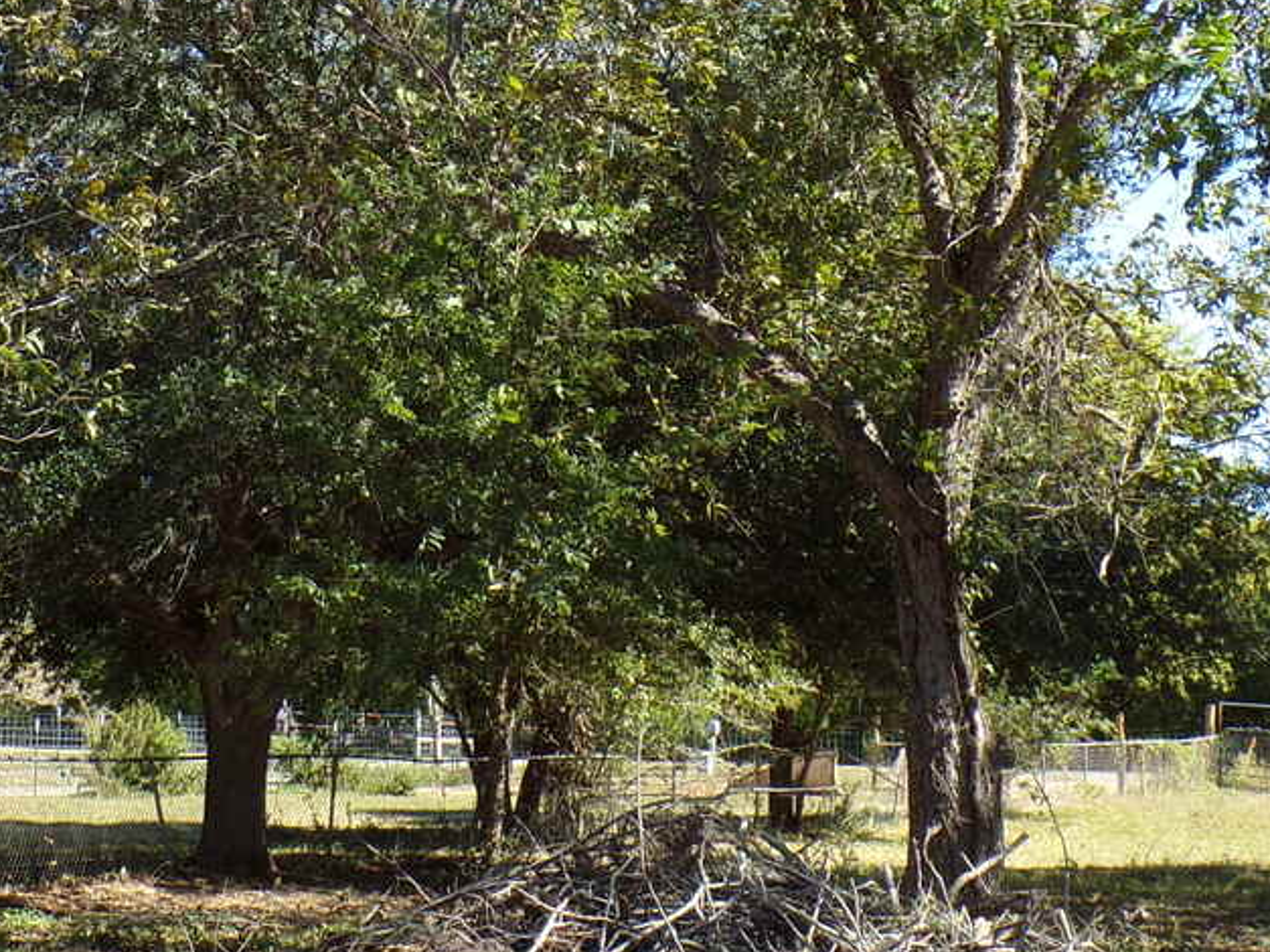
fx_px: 3118
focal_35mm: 85
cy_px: -55
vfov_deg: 16.9
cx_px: 543
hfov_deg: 23.0
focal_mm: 6.6
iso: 80
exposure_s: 1/150
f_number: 4.7
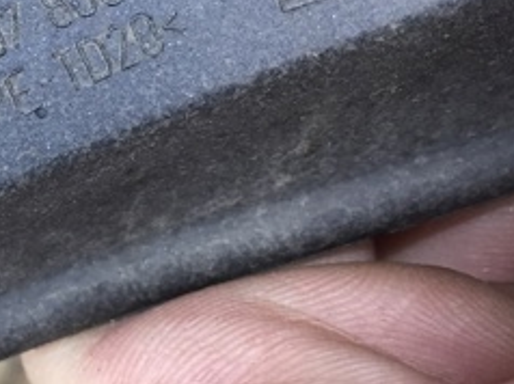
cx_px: -112
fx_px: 1157
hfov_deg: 22.9
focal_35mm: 78
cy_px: 95
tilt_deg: -53.5
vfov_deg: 18.7
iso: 125
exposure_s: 1/33
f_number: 2.2
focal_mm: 4.15
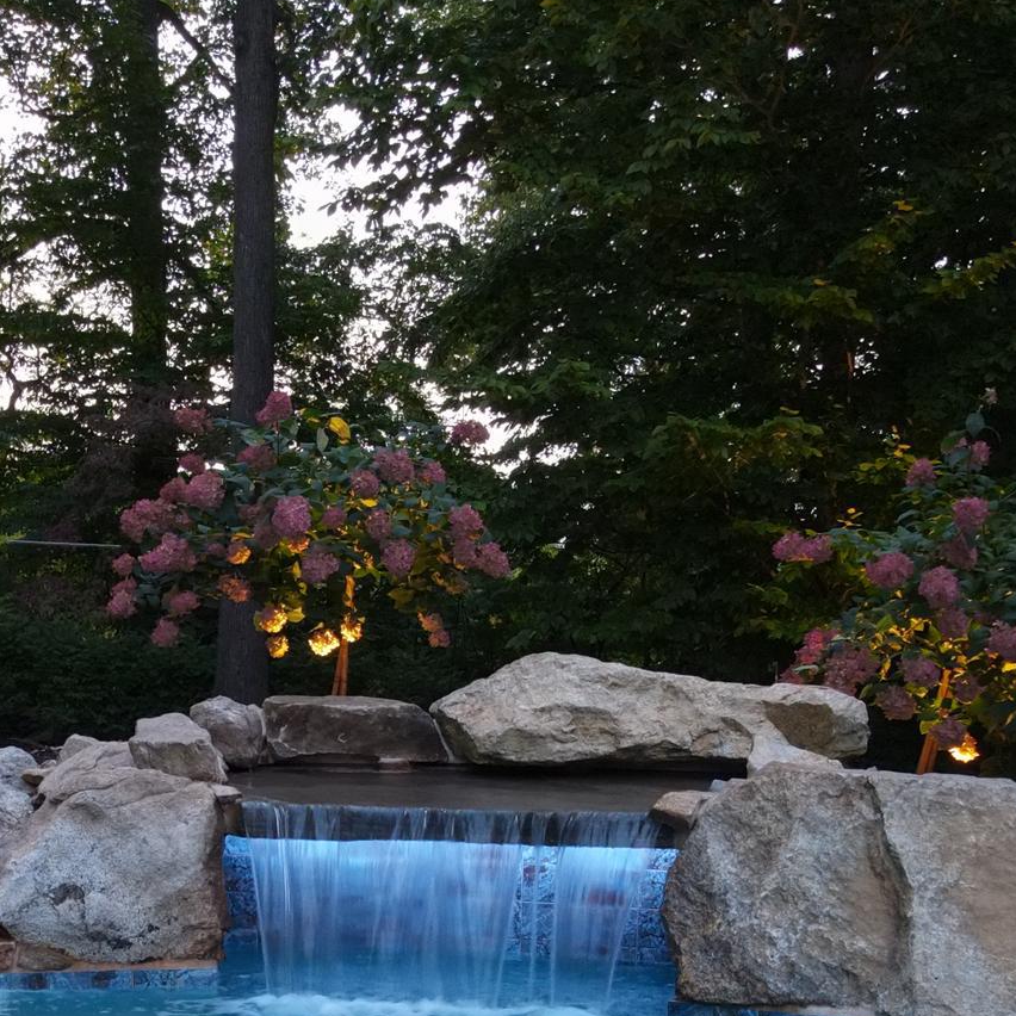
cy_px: 878
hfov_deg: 32.8
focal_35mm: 51
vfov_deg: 32.1
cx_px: 265
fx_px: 1694
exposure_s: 1/8
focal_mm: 4.5
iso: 710
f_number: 2.8
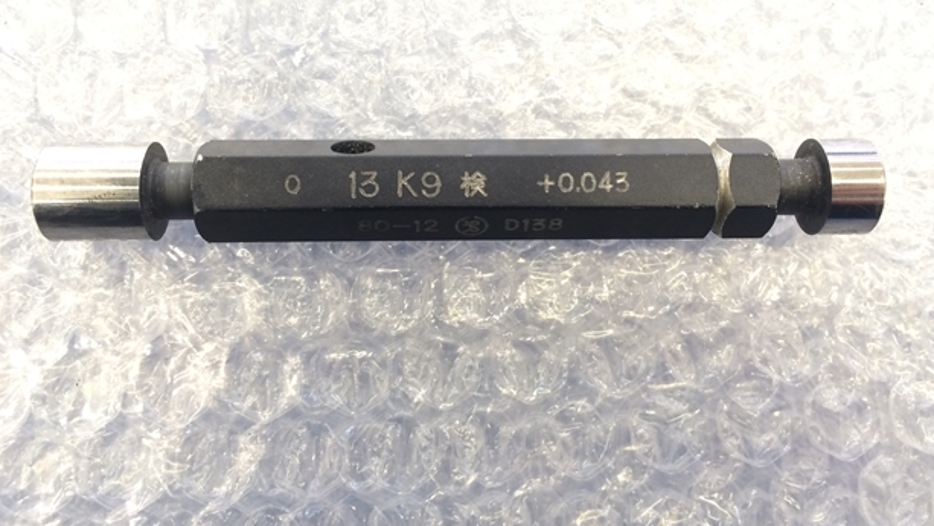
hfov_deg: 59.5
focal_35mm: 33
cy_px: 186
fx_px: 817
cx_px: 472
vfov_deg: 35.4
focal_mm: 4.15
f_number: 2.2
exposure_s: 1/30
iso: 80
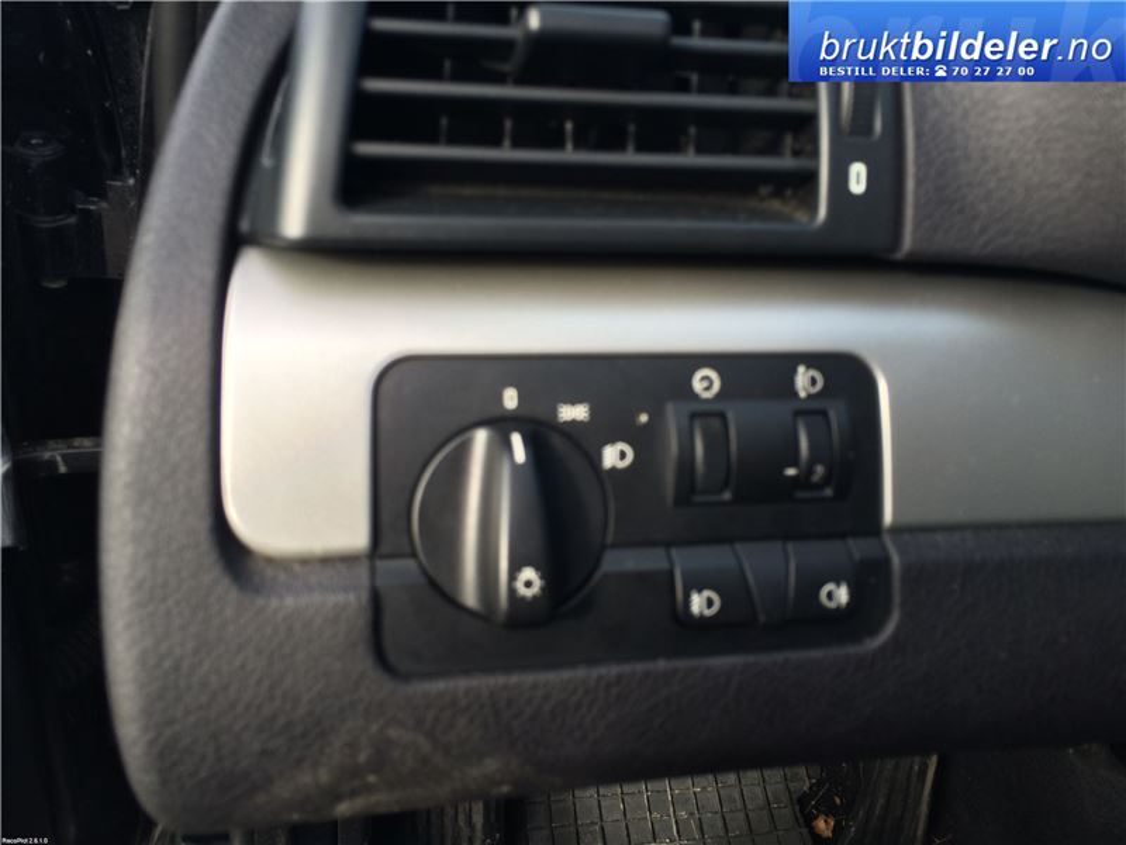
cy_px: 422
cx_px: 563
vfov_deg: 48.2
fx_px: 943
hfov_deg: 61.7
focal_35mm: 29
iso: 32
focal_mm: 4.15
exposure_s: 1/243
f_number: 2.2
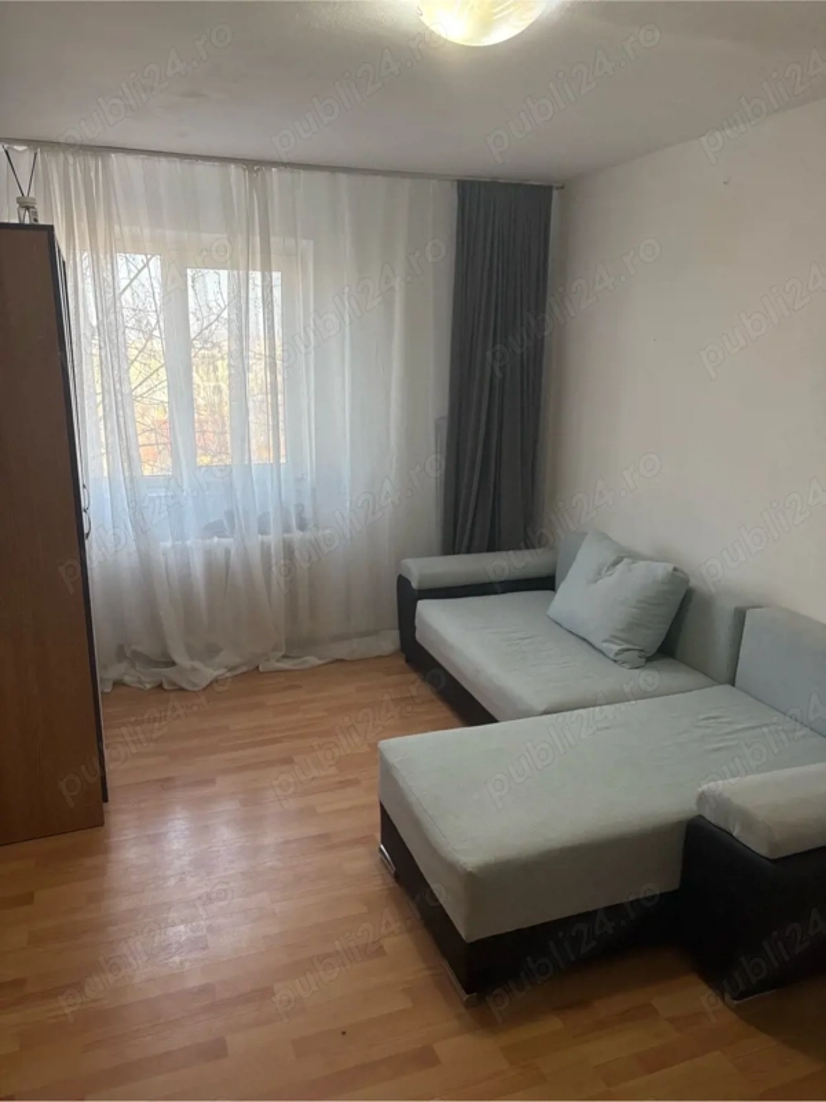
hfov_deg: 53.1
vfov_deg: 67.3
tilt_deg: -13.2
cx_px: 413
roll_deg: -1.0
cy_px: 551
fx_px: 827
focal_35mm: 26
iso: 125
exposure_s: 1/121
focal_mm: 5.96
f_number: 1.6
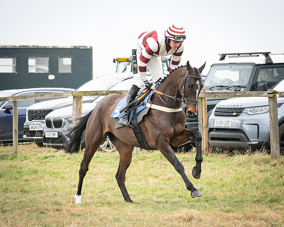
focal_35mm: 306
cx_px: 138
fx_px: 2573
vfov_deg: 5.1
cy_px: 104
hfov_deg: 6.3
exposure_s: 1/1000
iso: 500
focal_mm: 135
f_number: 4.5
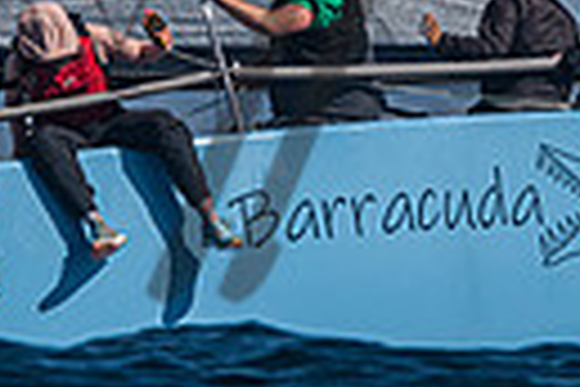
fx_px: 28966
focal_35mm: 1798
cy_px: -322
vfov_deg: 0.8
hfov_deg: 1.1
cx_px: -49
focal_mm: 400
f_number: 6.3
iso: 400
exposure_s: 1/8000
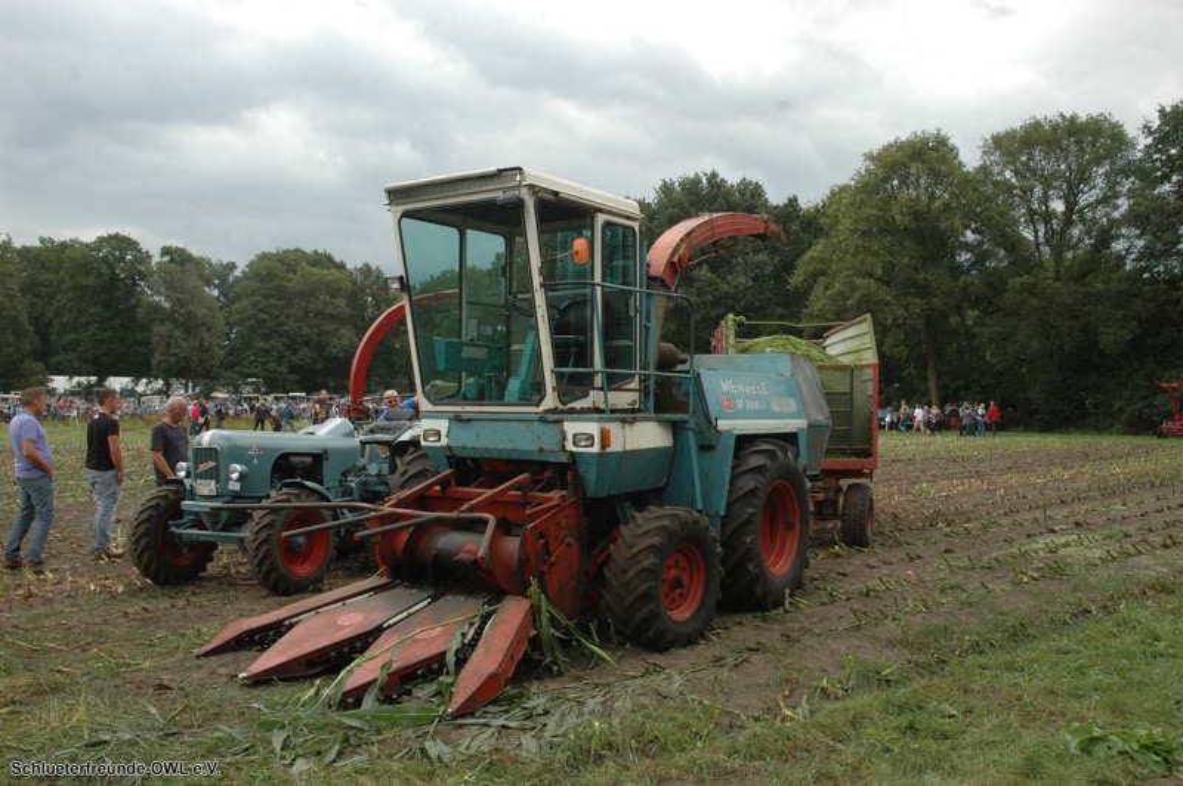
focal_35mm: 33
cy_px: 393
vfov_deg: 39.9
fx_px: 1083
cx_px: 592
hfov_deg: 57.3
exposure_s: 1/200
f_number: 7.1
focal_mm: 22
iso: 400
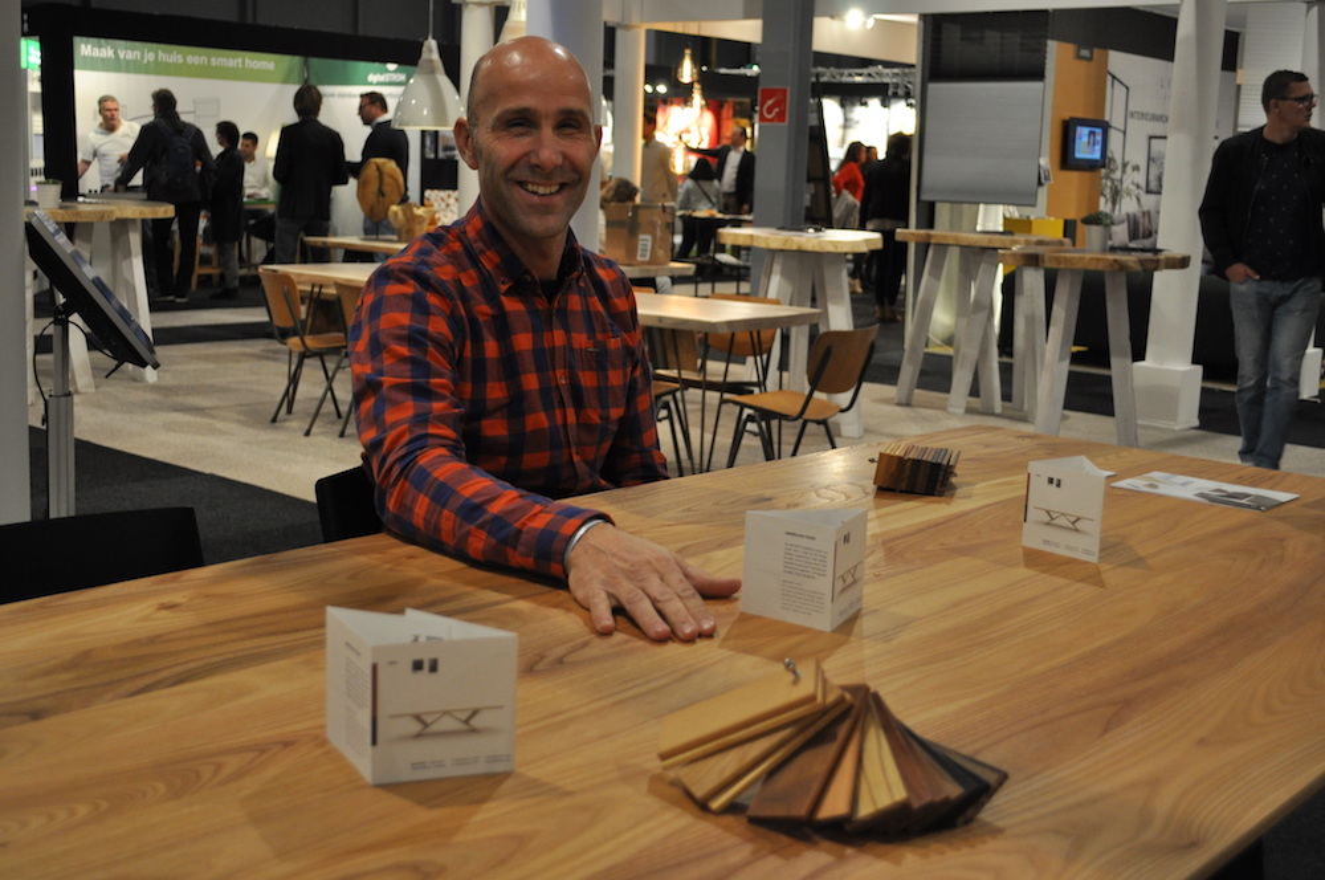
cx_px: 662
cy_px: 440
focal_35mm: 44
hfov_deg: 45.0
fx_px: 1599
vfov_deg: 30.8
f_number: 4.5
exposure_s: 1/40
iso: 800
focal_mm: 29
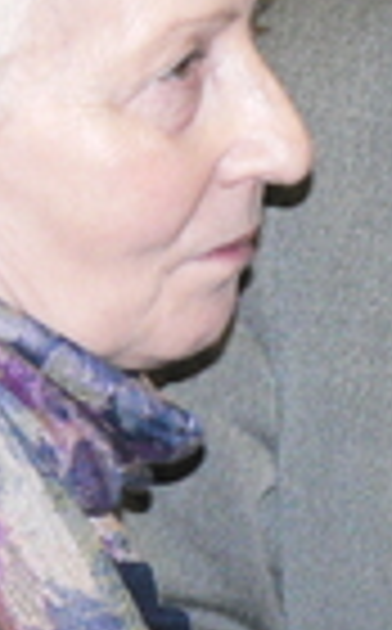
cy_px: -101
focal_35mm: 394
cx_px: 284
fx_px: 6763
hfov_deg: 3.3
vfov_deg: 5.3
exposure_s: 1/60
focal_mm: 17.3
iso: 400
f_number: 3.2
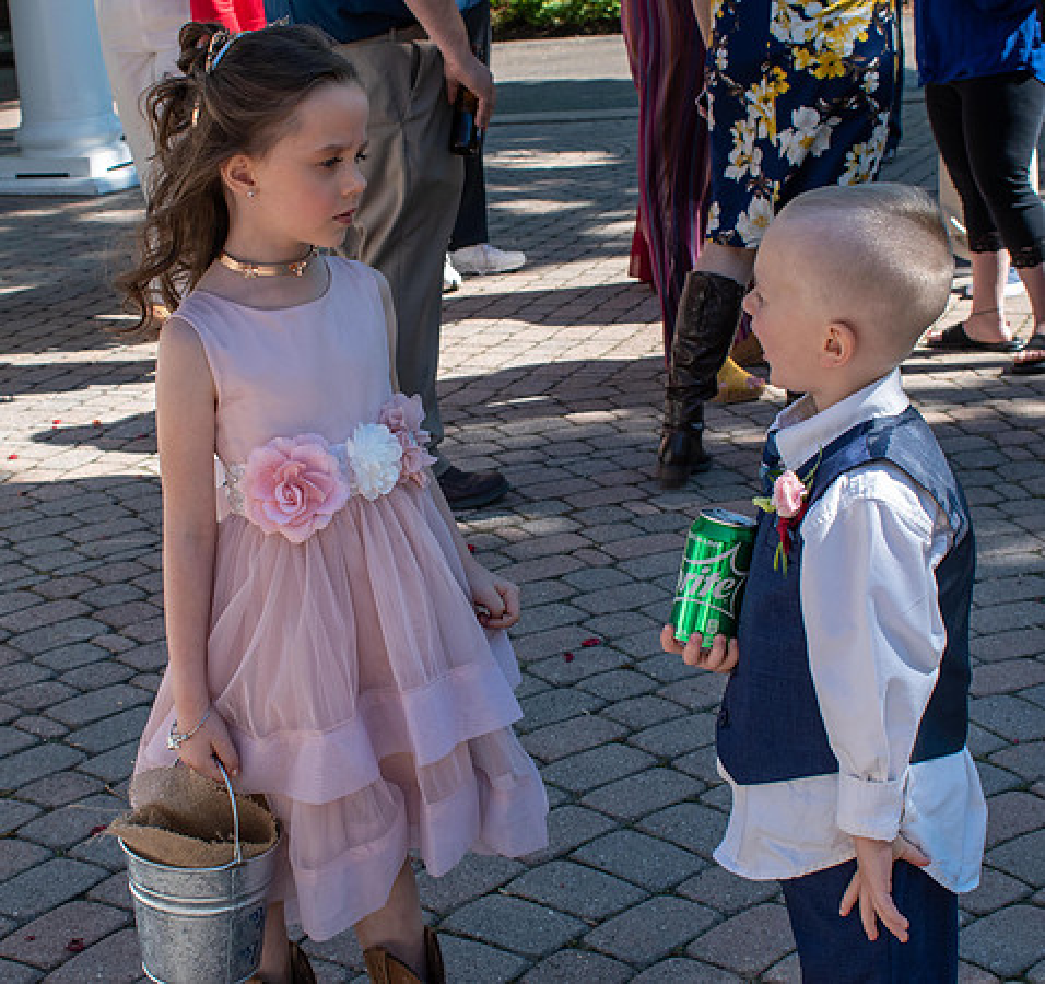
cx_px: 483
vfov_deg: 25.1
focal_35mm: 67
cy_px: 432
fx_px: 2209
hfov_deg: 26.6
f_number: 8
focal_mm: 32
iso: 200
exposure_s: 1/250
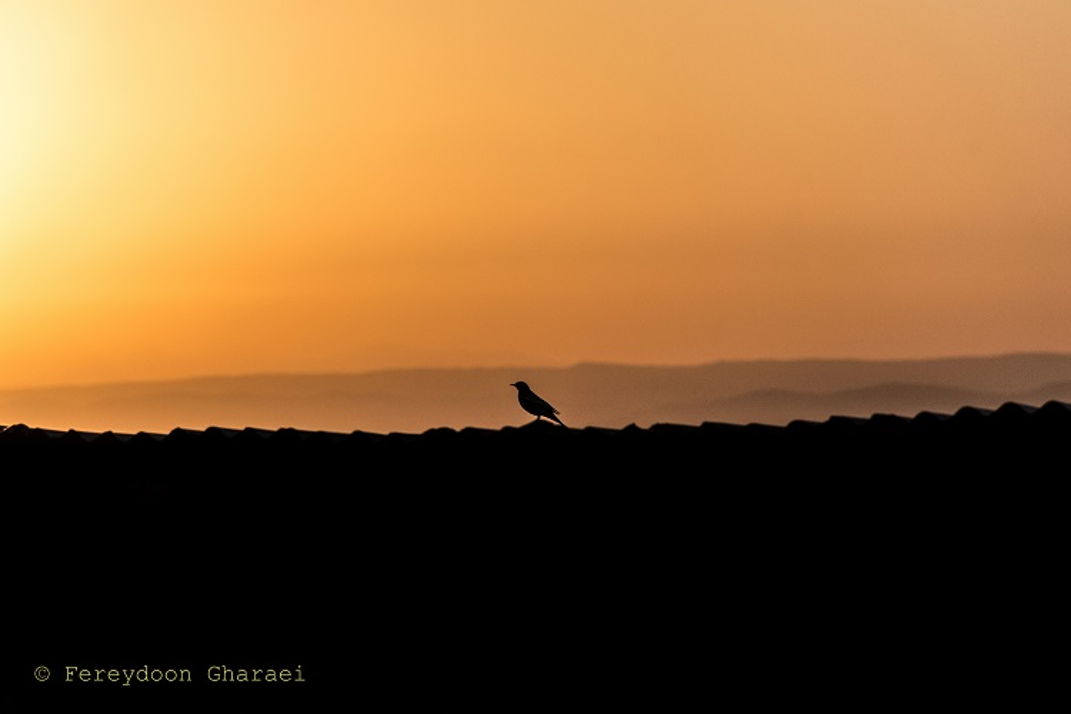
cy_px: 357
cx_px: 536
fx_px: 6247
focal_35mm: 210
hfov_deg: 9.8
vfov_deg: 6.5
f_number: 8
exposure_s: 1/2000
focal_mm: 140
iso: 400
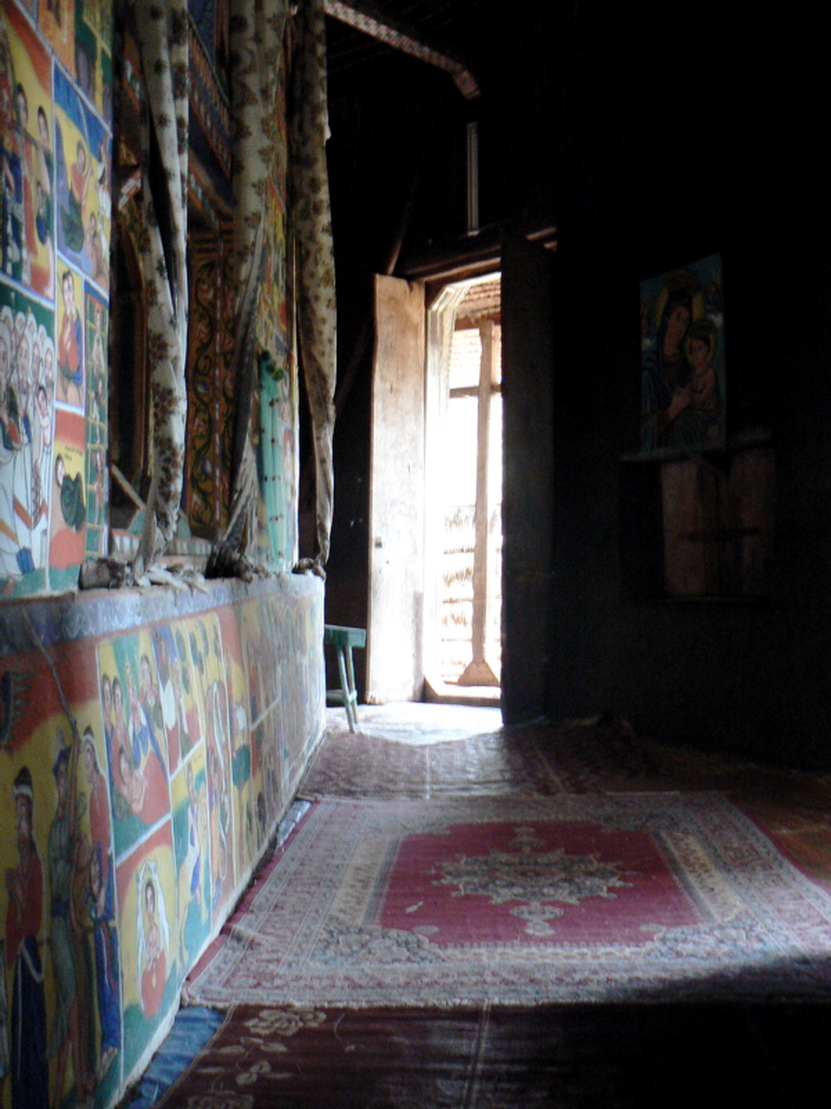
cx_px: 416
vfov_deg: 51.4
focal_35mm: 36
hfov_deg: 39.7
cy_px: 554
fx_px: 1152
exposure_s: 1/13
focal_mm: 6
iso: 200
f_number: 2.8
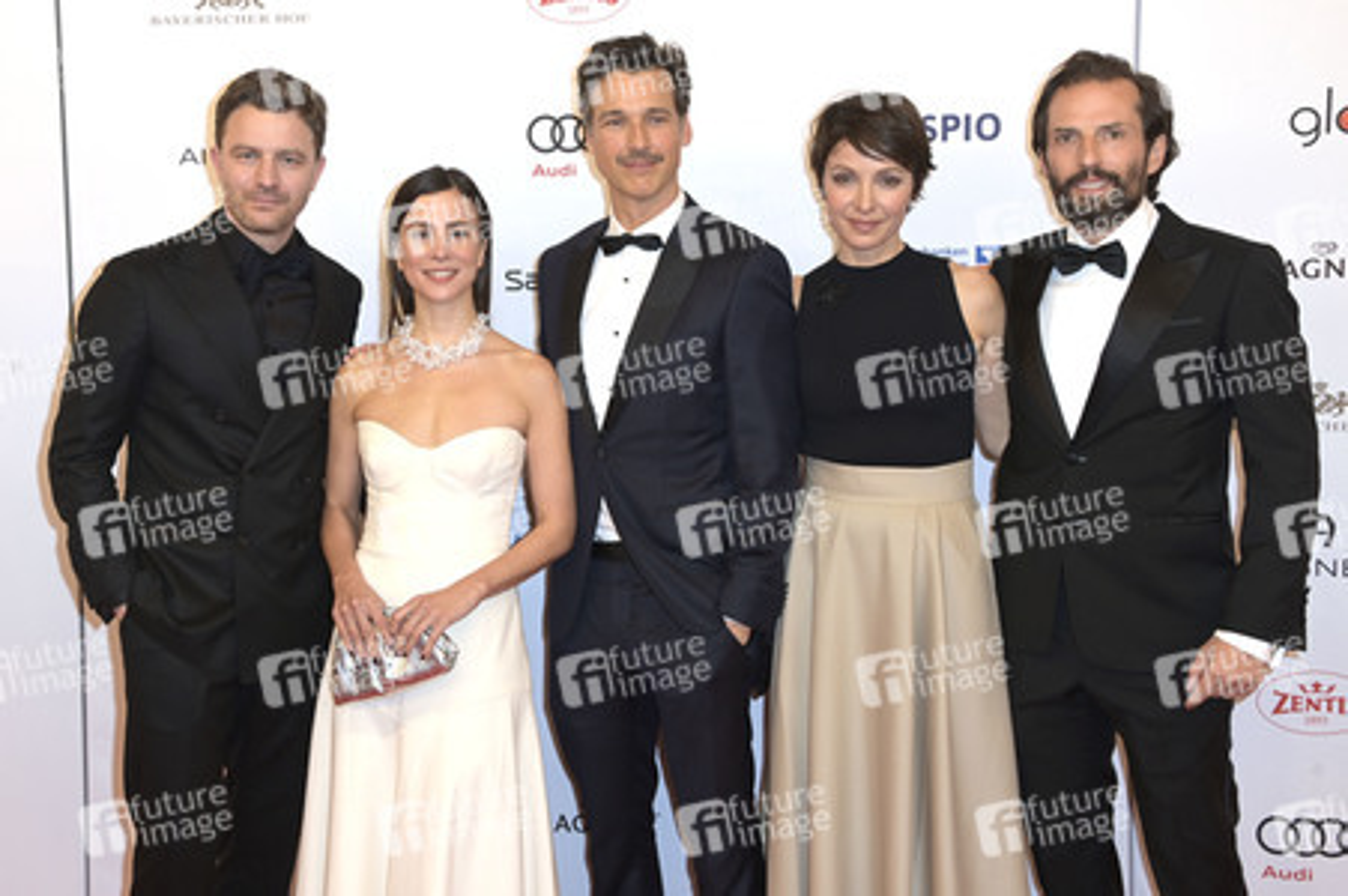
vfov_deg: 28.0
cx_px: 674
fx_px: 1796
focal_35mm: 48
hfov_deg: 41.1
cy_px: 448
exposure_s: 1/250
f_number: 6.3
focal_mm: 48
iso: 400
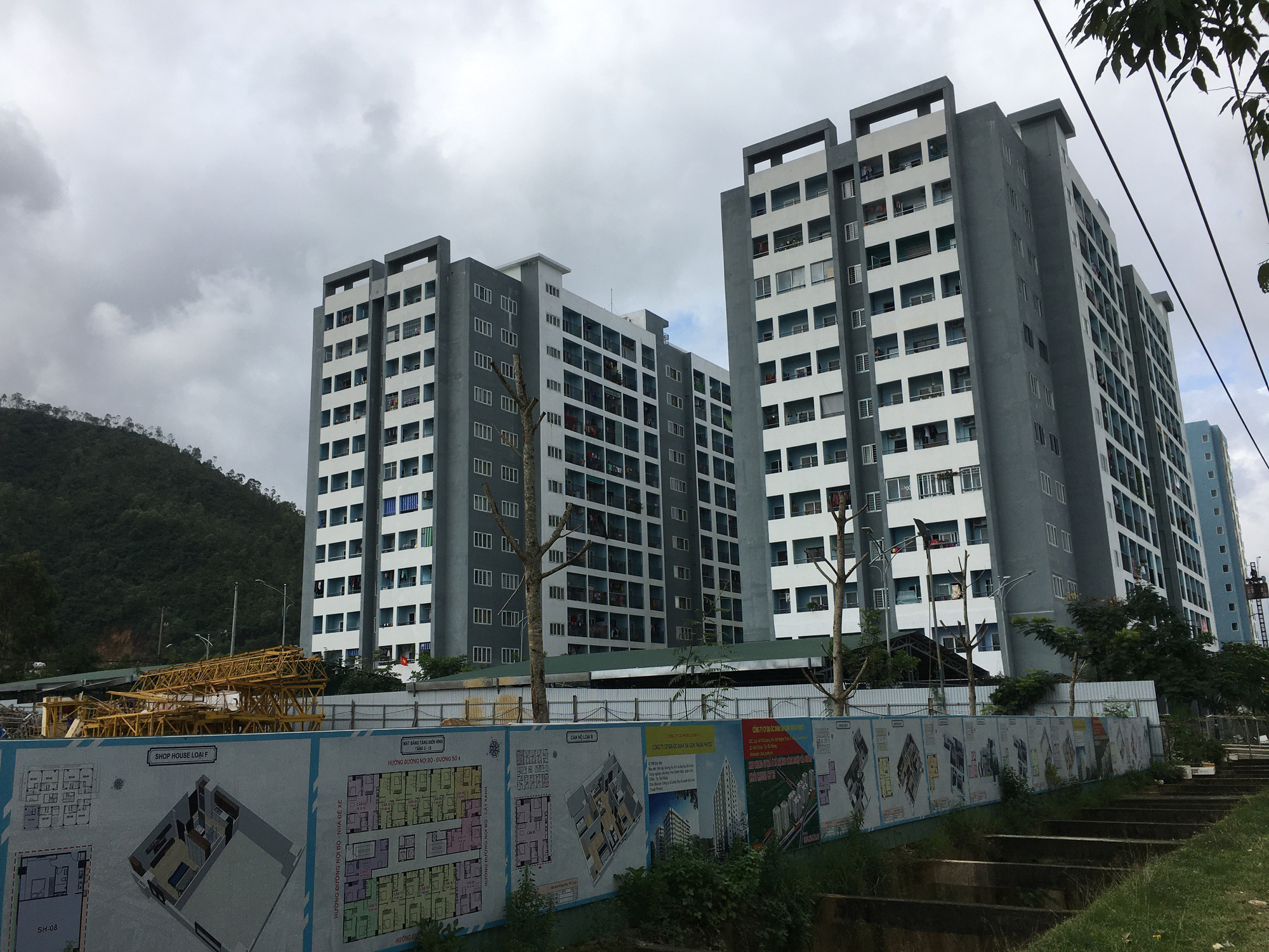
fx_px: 1063
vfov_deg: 48.2
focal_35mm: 29
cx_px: 634
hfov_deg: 61.7
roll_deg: +1.4
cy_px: 476
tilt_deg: +14.7
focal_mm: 4.15
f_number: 2.2
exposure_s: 1/2079
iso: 25
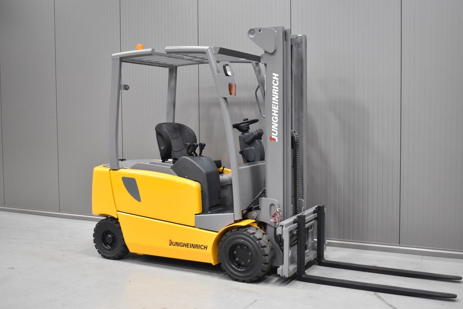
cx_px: 232
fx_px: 521
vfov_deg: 33.0
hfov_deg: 47.9
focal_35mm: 40
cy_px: 154
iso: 1600
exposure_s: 1/50
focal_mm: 27
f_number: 4.5
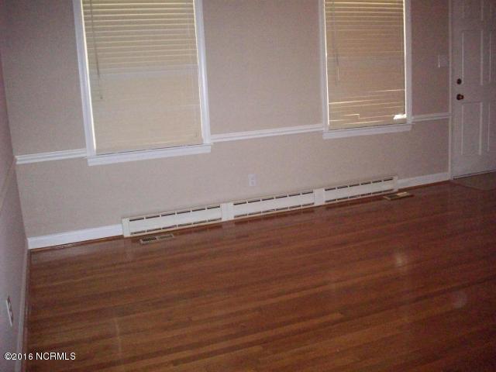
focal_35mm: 37
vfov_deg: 38.7
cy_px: 186
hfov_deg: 50.1
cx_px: 248
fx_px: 530
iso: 800
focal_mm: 6.2
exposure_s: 1/128
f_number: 2.8
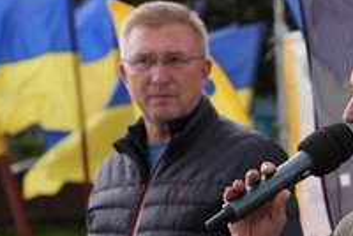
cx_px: 342
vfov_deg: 9.8
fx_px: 1375
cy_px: 161
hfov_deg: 14.4
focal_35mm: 140
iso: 800
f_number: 4.5
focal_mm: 70
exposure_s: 1/400
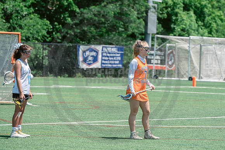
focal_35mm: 249
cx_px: 140
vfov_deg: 5.5
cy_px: 56
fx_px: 1559
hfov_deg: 8.3
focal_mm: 200
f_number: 5
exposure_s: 1/1600
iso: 400
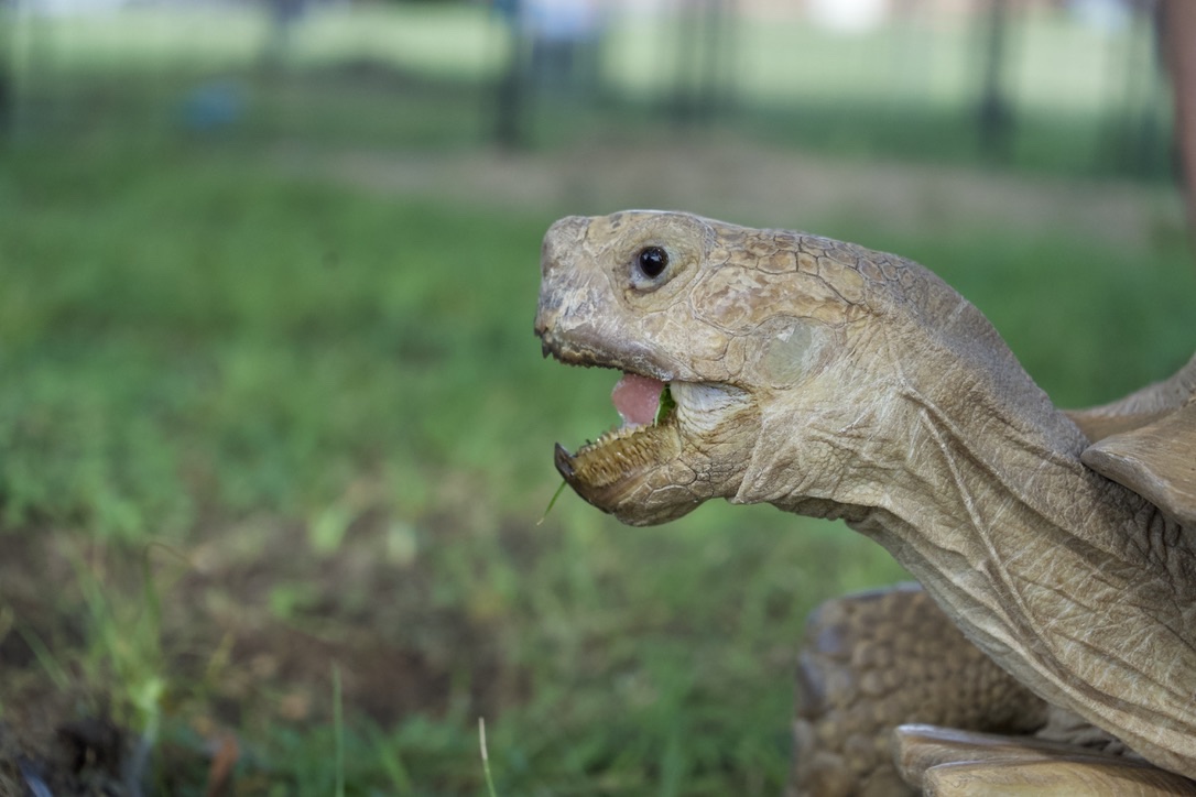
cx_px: 598
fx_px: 2325
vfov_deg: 19.5
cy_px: 398
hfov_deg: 28.8
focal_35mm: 70
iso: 2500
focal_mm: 70
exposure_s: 1/2000
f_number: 5.6
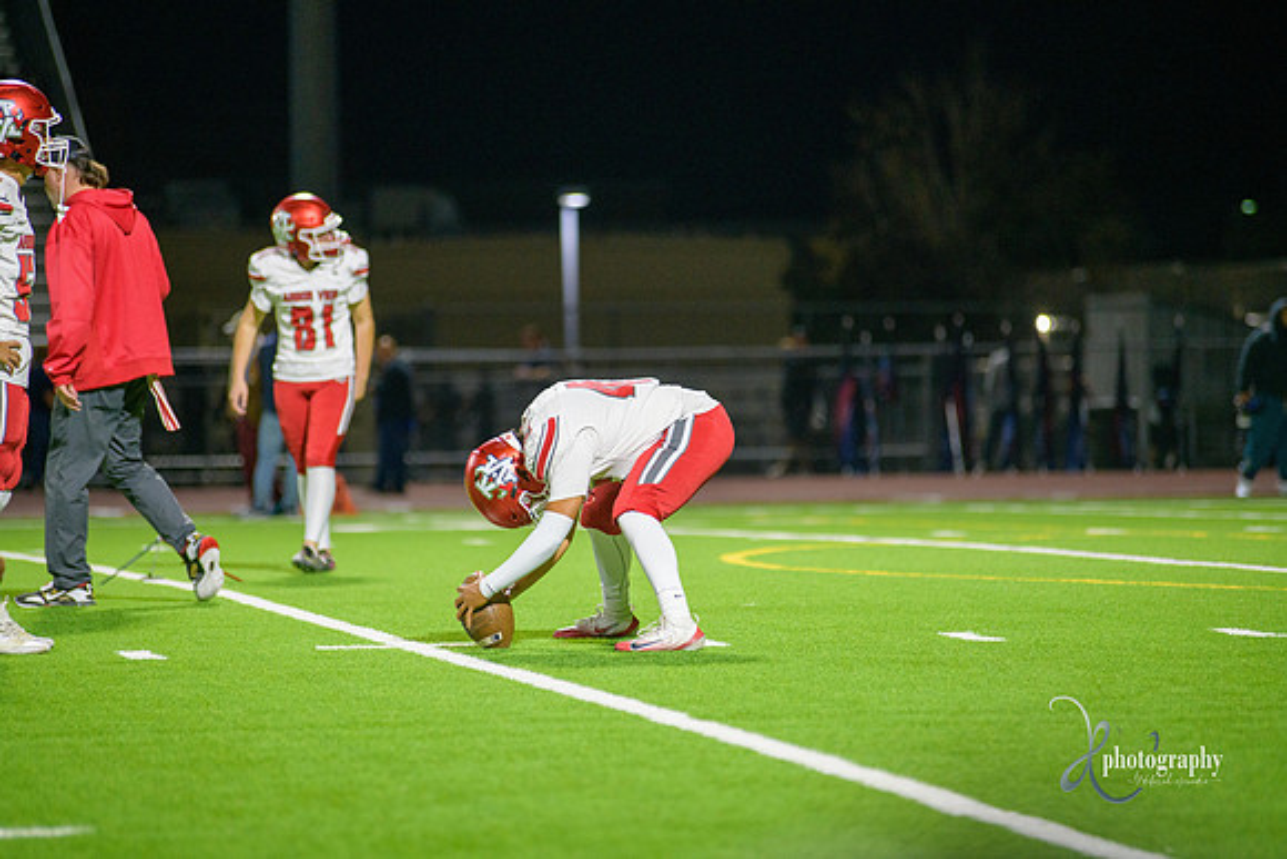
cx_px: 644
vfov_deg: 6.9
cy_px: 430
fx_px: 7151
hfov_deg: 10.3
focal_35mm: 200
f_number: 2.8
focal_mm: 200
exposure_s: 1/320
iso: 2000
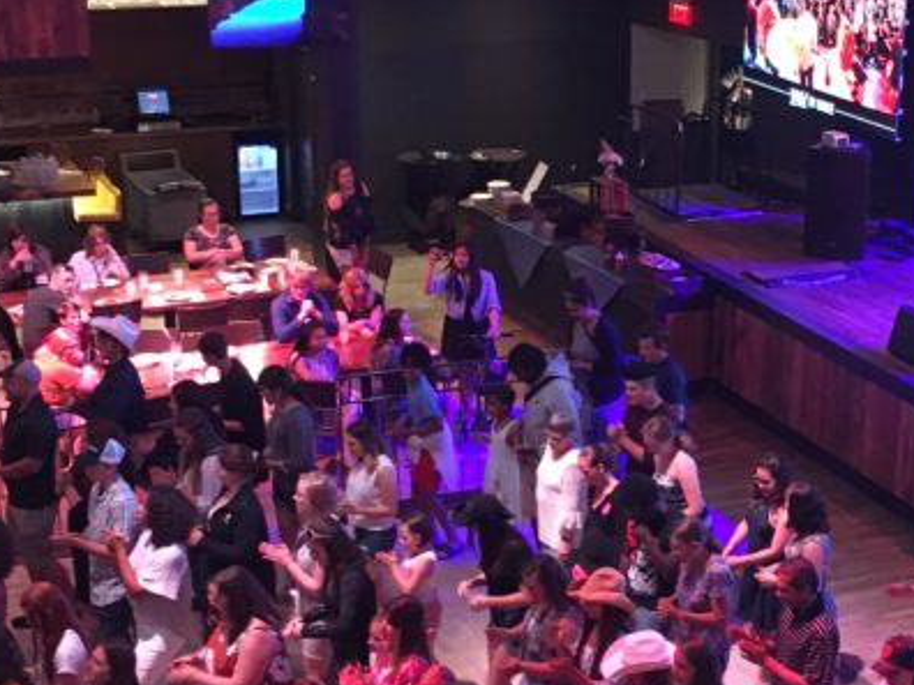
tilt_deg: -18.3
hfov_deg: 25.8
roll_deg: -2.3
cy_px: 399
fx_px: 1980
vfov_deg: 19.6
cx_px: 632
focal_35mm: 75
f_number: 2.2
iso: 200
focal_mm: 4.15
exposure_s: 1/24
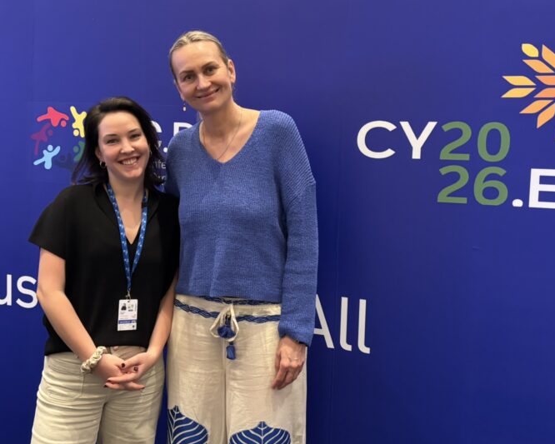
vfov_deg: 38.2
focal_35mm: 39
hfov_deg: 46.8
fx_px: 641
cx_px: 266
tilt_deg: -4.8
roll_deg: -2.1
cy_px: 198
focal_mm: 5.96
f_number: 1.6
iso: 640
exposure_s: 1/30
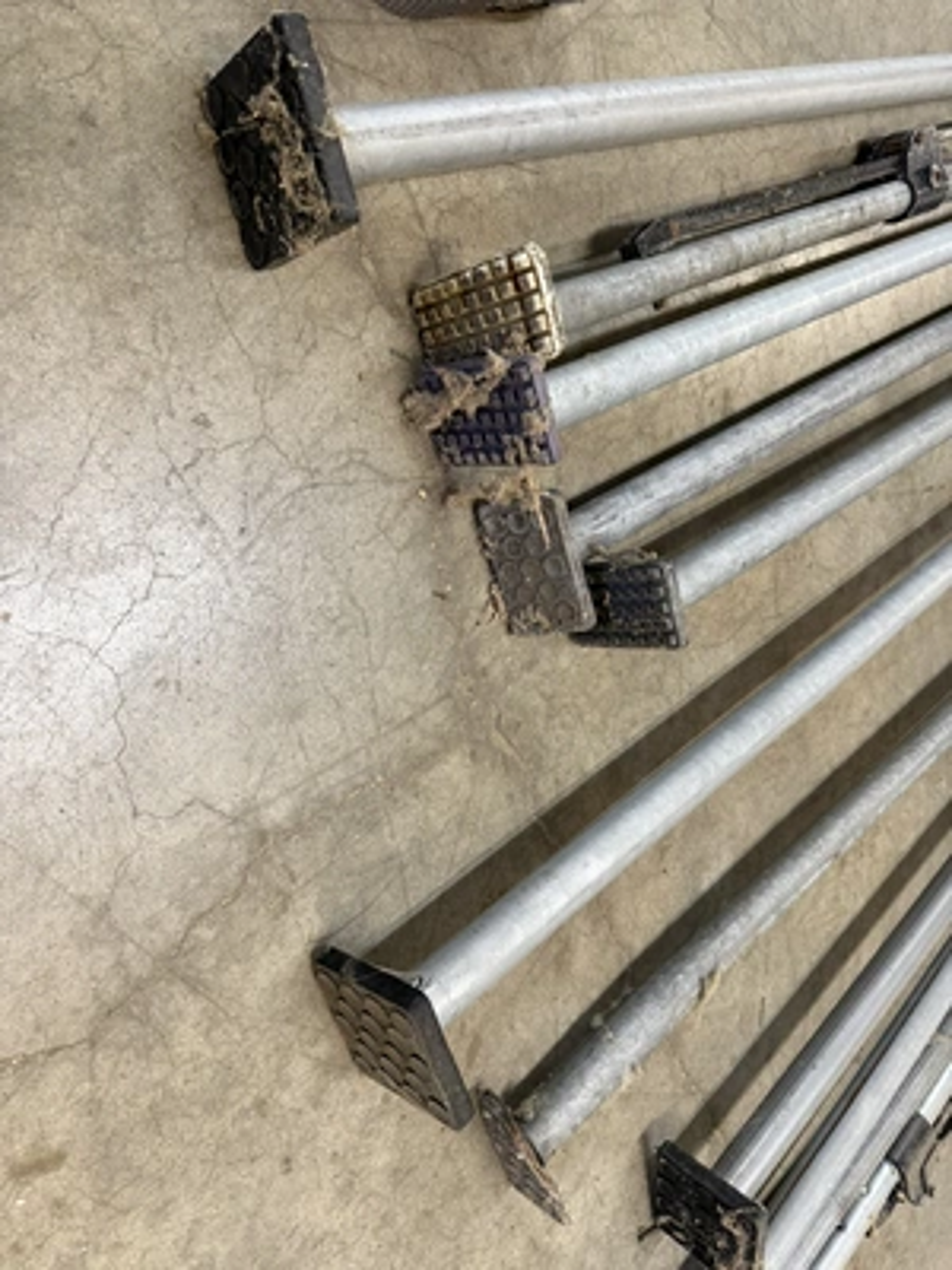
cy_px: 635
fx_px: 880
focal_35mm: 24
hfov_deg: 56.8
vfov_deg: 71.6
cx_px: 476
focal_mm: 6.76
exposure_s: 1/60
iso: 250
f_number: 1.78
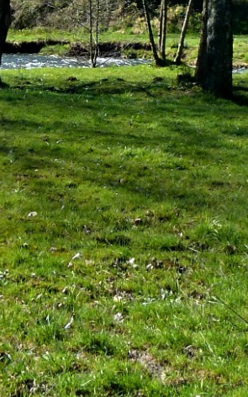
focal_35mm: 87
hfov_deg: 14.3
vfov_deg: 22.8
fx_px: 941
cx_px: -84
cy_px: -5
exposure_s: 1/320
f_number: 4
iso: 80
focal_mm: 4.1
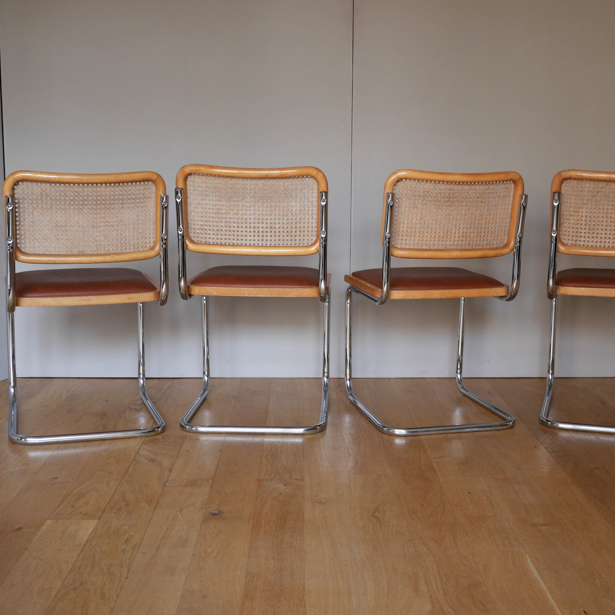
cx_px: 352
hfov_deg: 37.5
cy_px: 307
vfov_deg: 37.6
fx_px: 905
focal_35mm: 45
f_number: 4.3
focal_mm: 19
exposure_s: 1/60
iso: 400
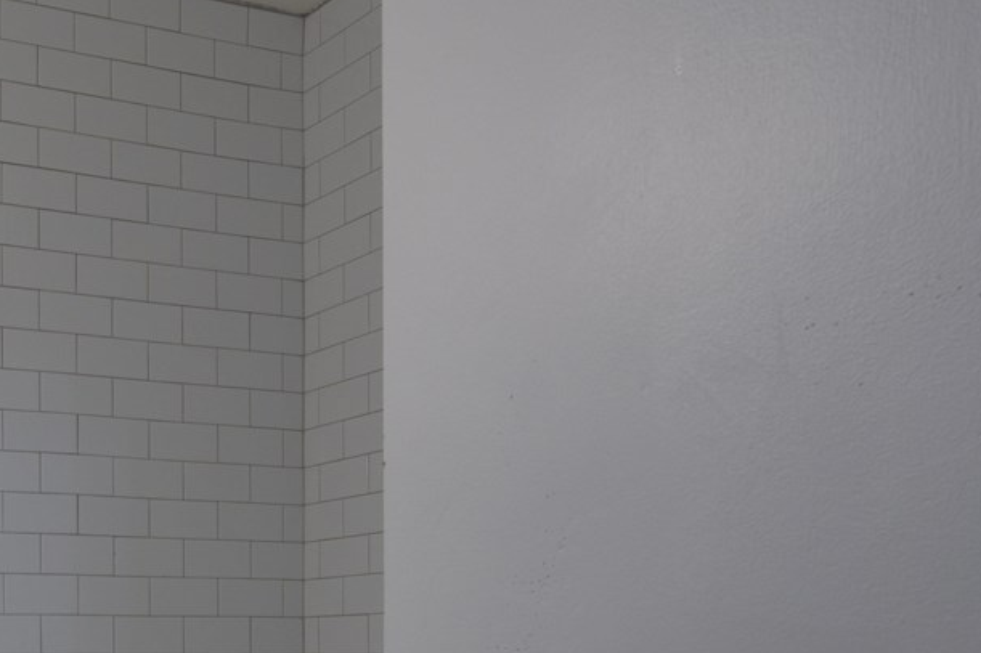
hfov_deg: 39.6
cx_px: 16
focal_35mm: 44
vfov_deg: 29.6
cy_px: 543
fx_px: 1199
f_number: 8
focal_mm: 14
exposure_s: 1/20
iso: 100
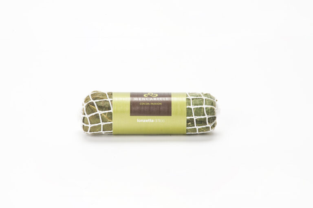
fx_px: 1260
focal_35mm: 145
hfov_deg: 14.2
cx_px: 156
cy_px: 104
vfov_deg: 9.4
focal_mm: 145
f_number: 22
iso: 160
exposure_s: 1/80
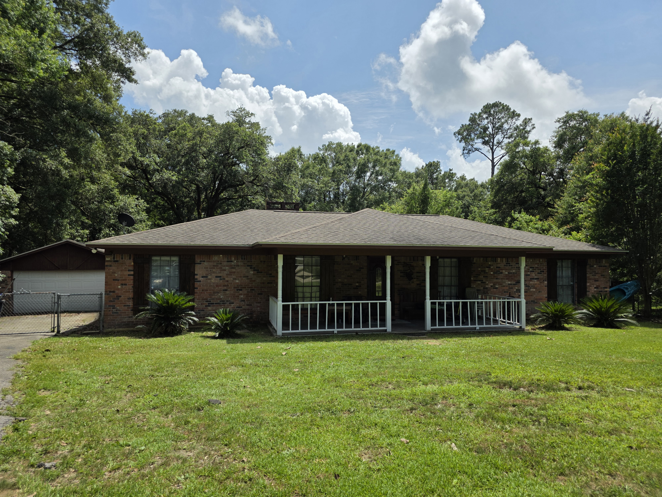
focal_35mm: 23
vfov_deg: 58.9
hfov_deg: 73.9
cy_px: 248
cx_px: 331
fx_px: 440
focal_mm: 6.3
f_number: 1.7
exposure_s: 1/10000
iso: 80
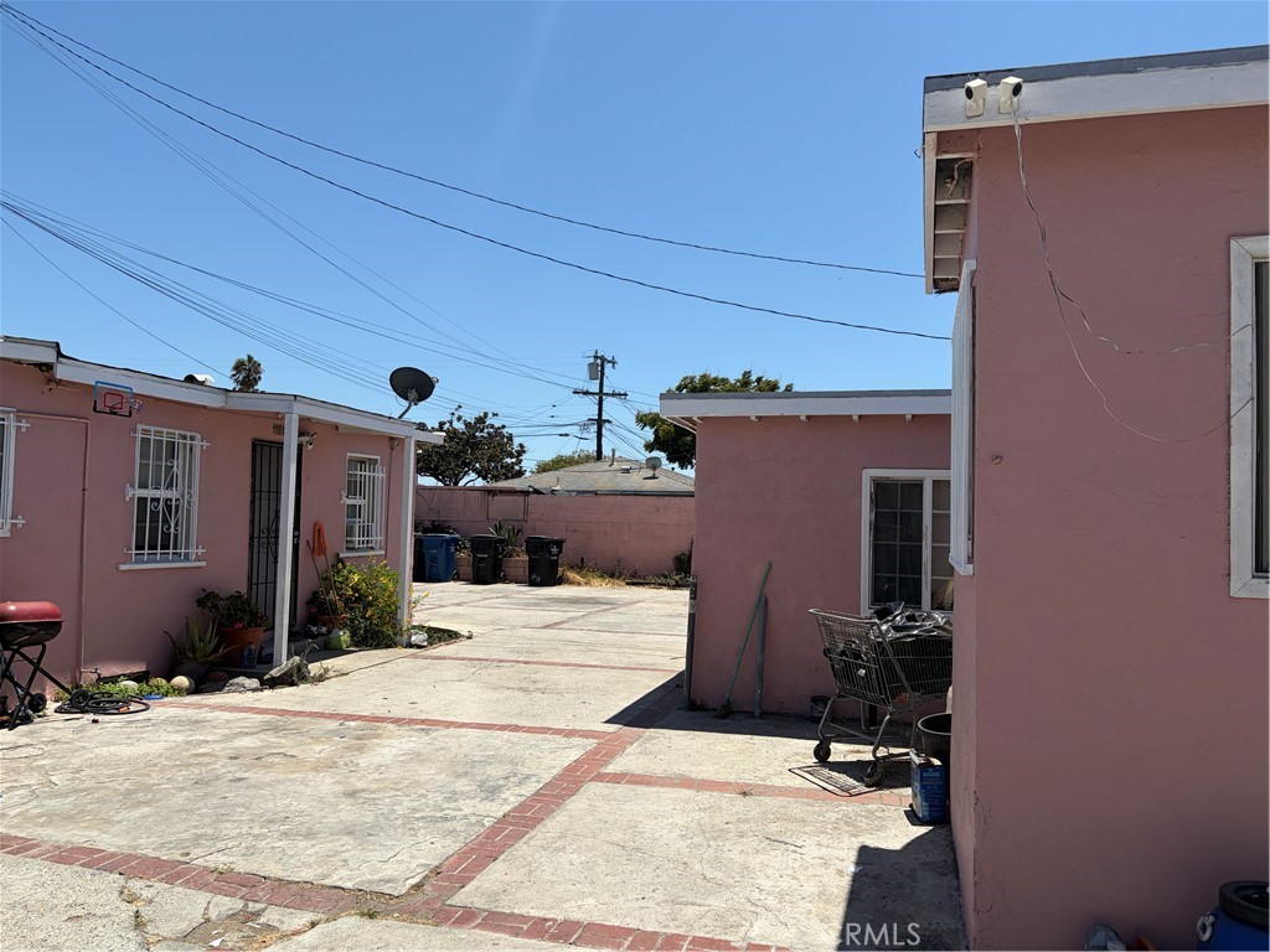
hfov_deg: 67.3
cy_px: 476
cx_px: 635
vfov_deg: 53.1
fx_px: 954
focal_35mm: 26
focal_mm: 5.96
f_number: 1.6
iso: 64
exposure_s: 1/6993
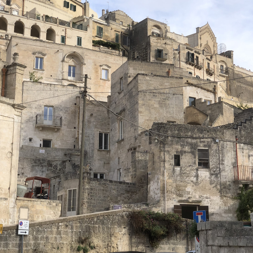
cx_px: 128
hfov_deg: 27.7
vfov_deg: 27.7
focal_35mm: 62
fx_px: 513
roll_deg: +0.6
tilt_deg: +13.7
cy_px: 115
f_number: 2.4
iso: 16
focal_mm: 6
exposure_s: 1/540
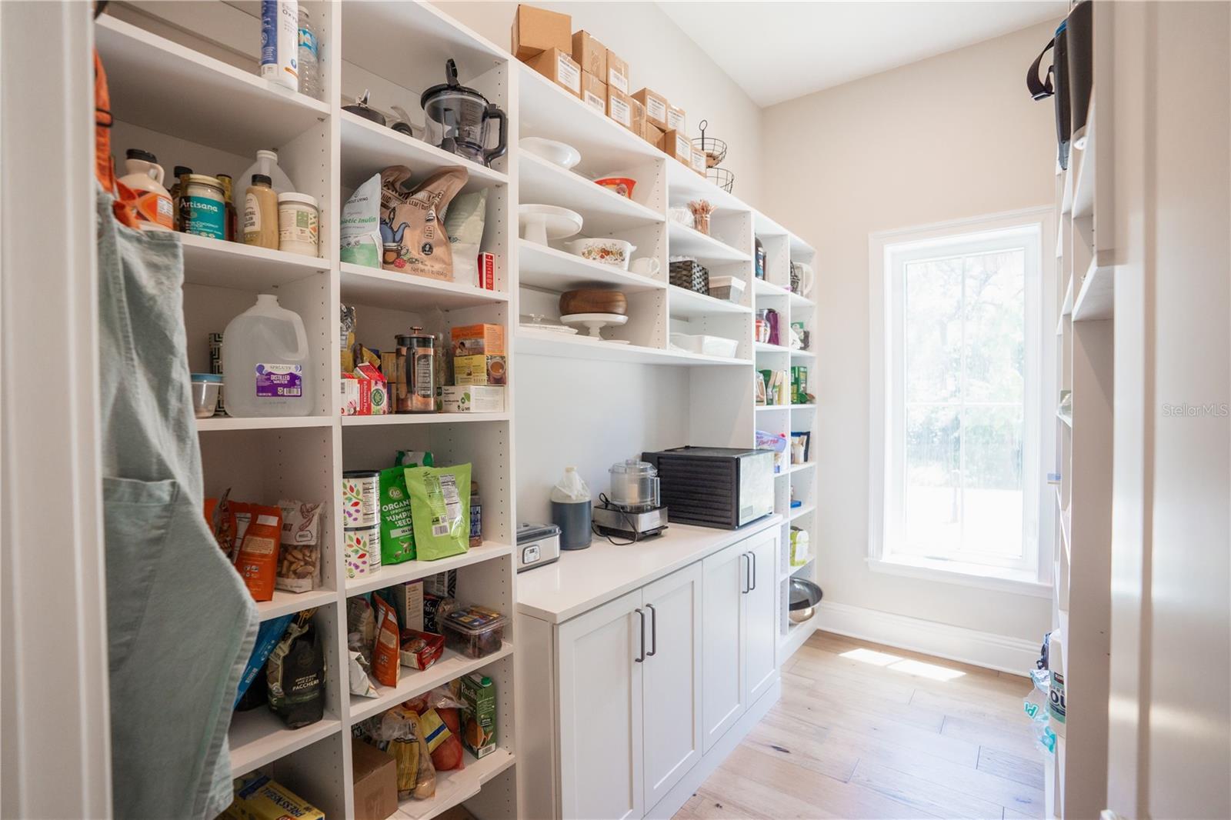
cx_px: 616
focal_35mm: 16
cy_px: 410
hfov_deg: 96.7
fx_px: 547
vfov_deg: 73.7
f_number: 4
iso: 1250
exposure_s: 1/160
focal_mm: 16
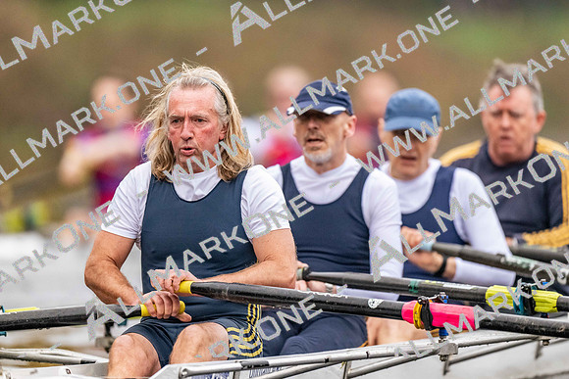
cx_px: 284
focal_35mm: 600
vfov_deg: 2.3
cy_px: 190
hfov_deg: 3.4
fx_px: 9485
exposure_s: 1/2500
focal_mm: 600
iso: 4500
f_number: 4
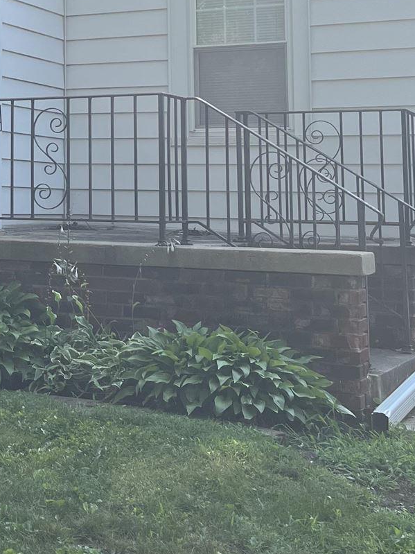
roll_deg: -1.6
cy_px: 36
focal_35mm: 75
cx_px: -121
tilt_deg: +7.8
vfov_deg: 25.1
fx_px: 1199
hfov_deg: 18.3
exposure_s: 1/1721
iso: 50
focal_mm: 5.1
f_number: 1.6
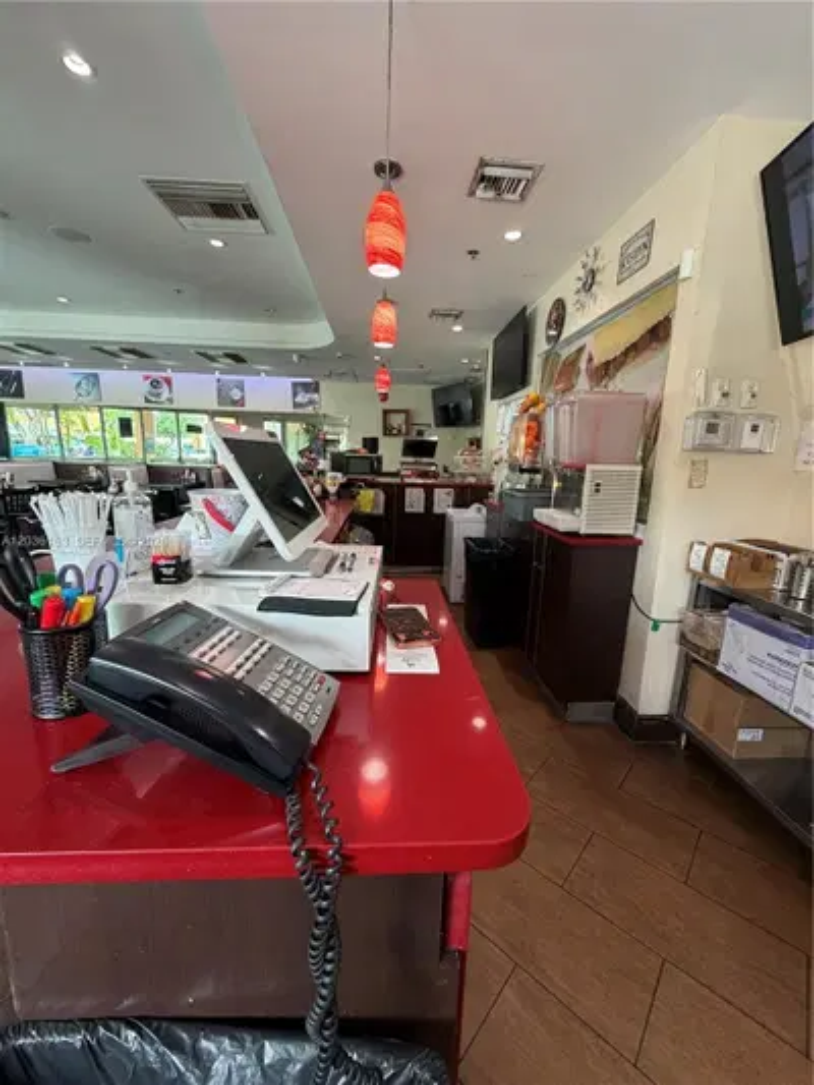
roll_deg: -1.3
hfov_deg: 85.7
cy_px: 542
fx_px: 439
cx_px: 407
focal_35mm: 14
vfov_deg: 102.1
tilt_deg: -12.0
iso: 250
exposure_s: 1/60
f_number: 2.2
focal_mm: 2.22
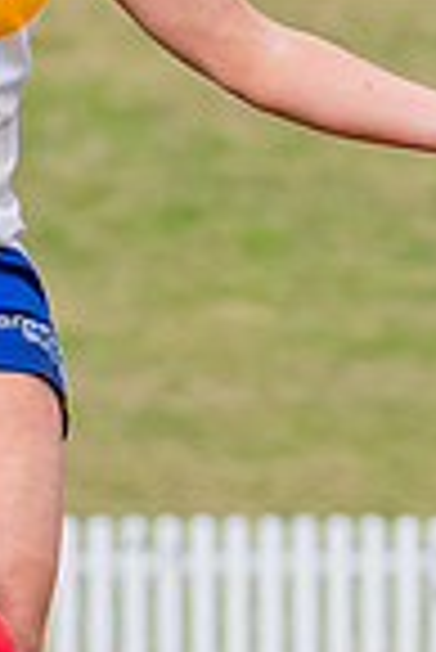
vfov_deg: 1.0
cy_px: 391
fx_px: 38328
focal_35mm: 2115
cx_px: -48
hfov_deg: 0.7
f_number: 9
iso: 800
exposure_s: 1/1250
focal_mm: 270
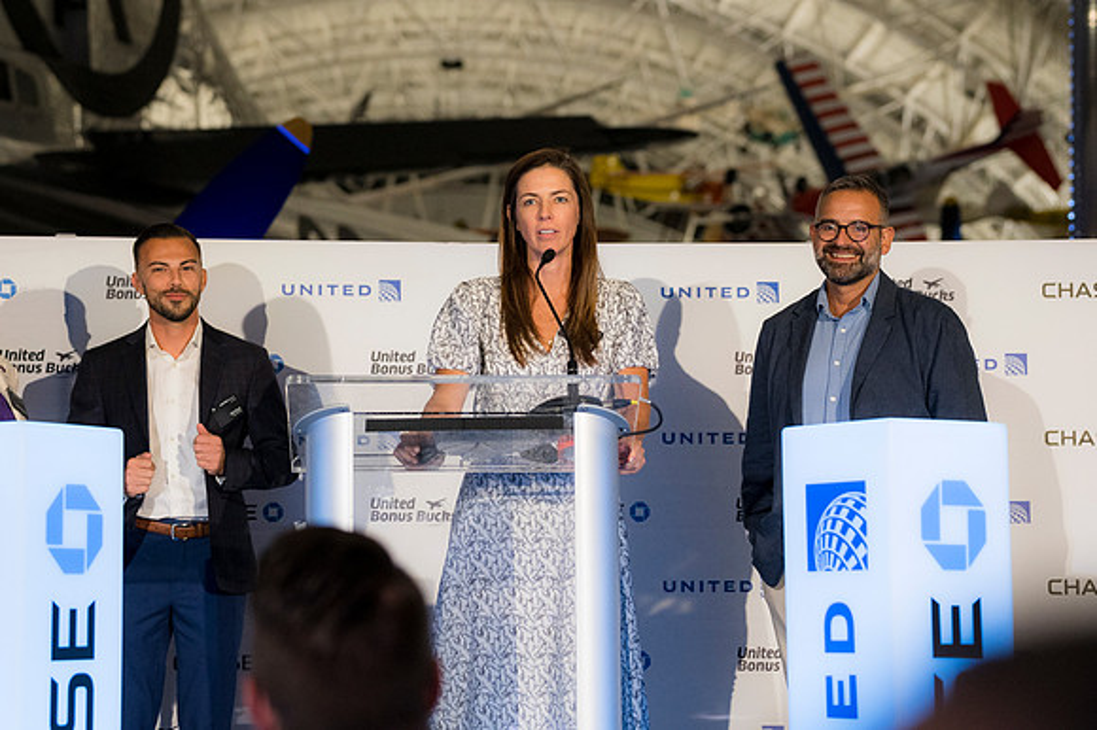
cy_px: 365
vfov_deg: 14.2
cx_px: 548
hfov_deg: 21.3
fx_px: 2924
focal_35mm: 96
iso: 800
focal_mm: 64
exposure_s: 1/200
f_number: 2.8
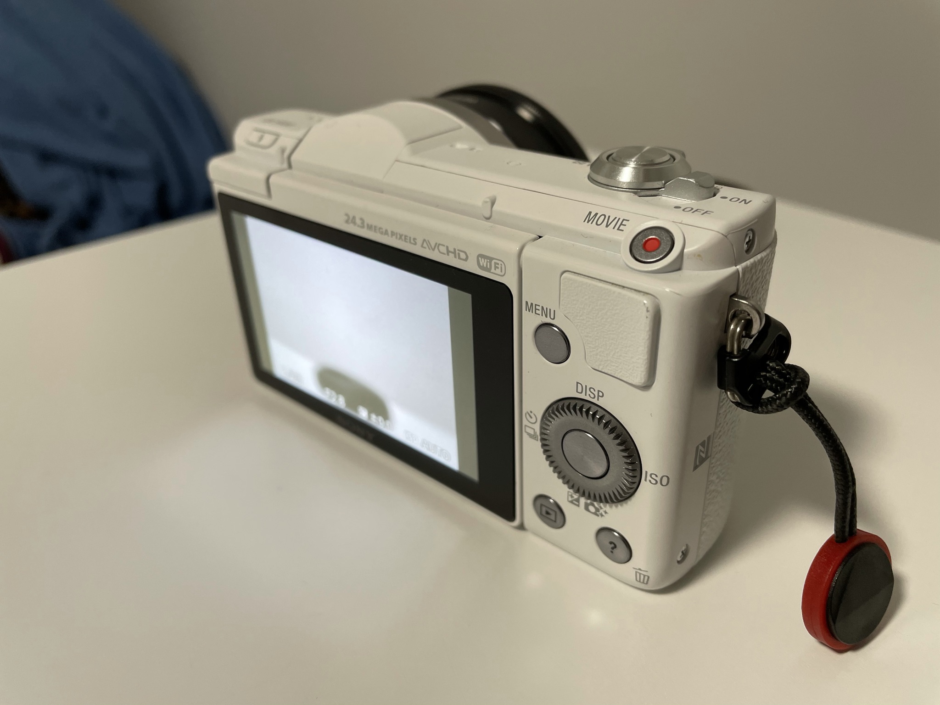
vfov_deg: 53.1
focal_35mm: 26
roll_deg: +0.8
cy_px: 352
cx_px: 470
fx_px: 706
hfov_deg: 67.3
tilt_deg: -29.1
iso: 80
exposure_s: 1/60
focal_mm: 4.2
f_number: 1.6
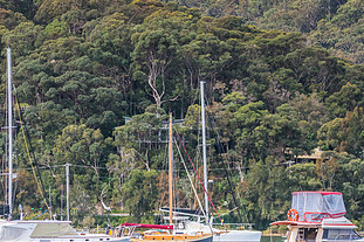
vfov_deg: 4.9
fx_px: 2829
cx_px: 42
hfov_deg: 7.3
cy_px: 158
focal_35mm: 280
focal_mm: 150
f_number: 6.3
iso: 800
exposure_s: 1/1600
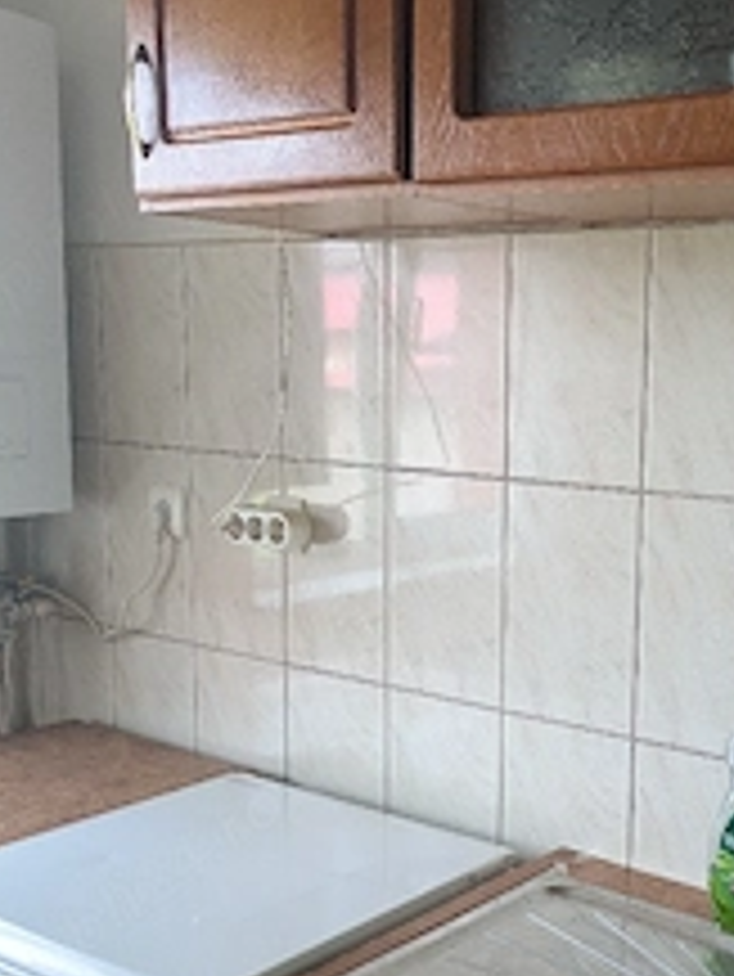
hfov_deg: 30.8
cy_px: 598
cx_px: 576
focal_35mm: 46
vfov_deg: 41.0
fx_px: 1299
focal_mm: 5.43
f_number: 1.89
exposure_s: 1/100
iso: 148
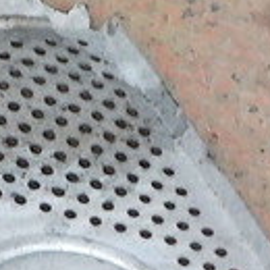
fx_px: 1800
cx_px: -85
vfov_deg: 8.3
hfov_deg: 8.5
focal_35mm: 204
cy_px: 447
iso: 400
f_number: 4.2
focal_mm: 6.4
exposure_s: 1/10
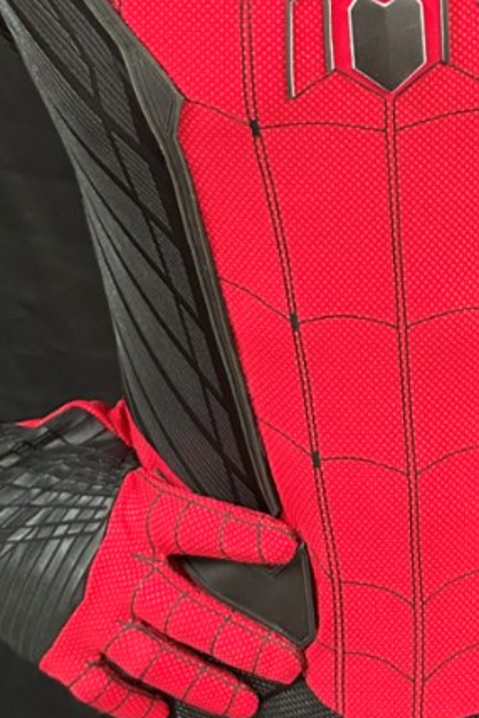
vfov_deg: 25.6
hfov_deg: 17.8
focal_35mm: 76
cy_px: 40
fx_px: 1515
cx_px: 385
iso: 500
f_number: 1.5
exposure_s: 1/33
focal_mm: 5.7
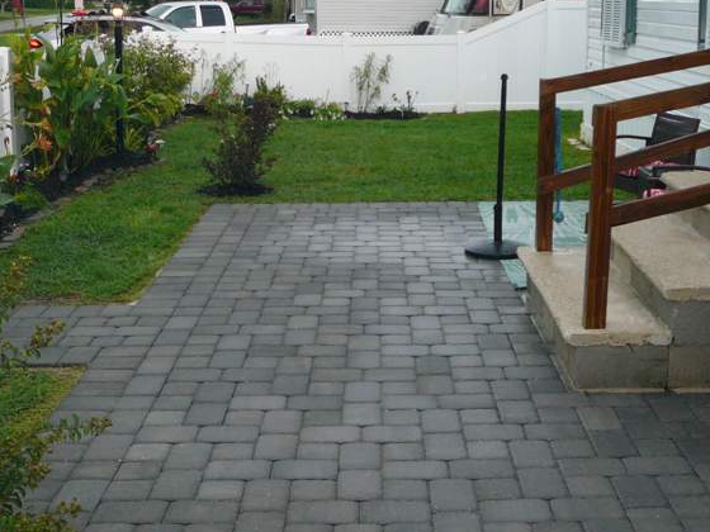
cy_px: 160
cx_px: 375
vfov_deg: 28.8
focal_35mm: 50
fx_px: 1026
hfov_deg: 38.2
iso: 100
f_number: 2.8
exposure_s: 1/50
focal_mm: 5.2
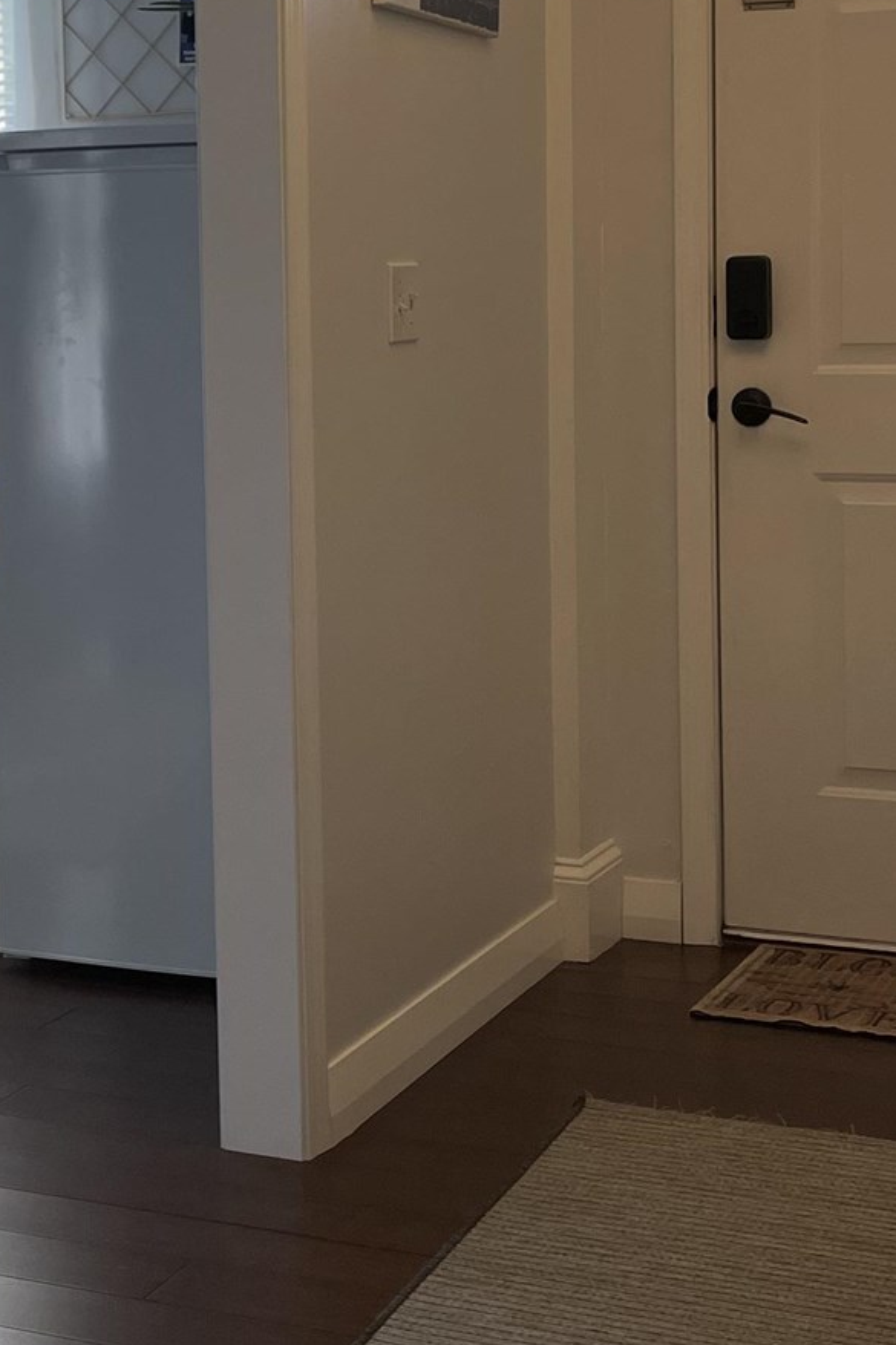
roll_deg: +1.8
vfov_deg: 28.2
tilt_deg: -3.8
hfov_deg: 18.8
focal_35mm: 71
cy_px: 418
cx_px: 83
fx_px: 2652
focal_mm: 4.2
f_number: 1.6
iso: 50
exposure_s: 1/575
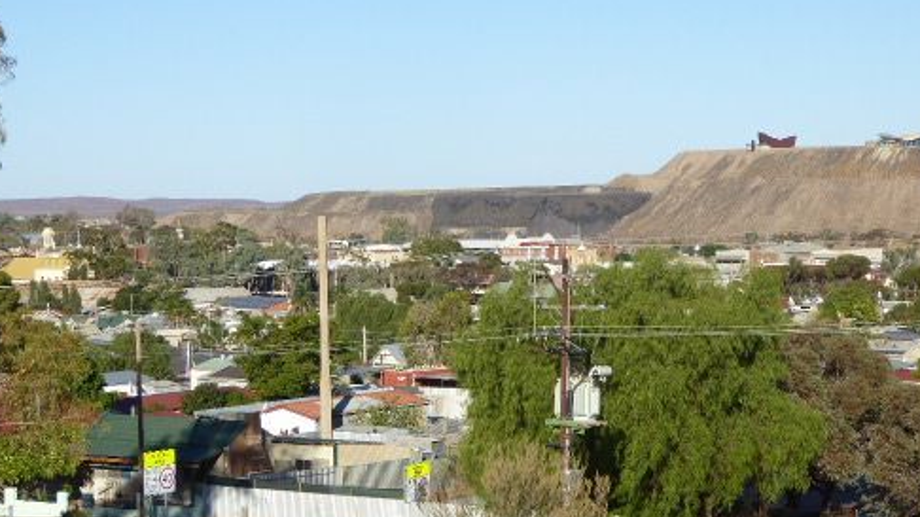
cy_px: 413
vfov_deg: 12.2
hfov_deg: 21.6
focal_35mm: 99
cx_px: 487
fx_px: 2414
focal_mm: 11.7
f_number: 4.4
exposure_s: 1/500
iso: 80
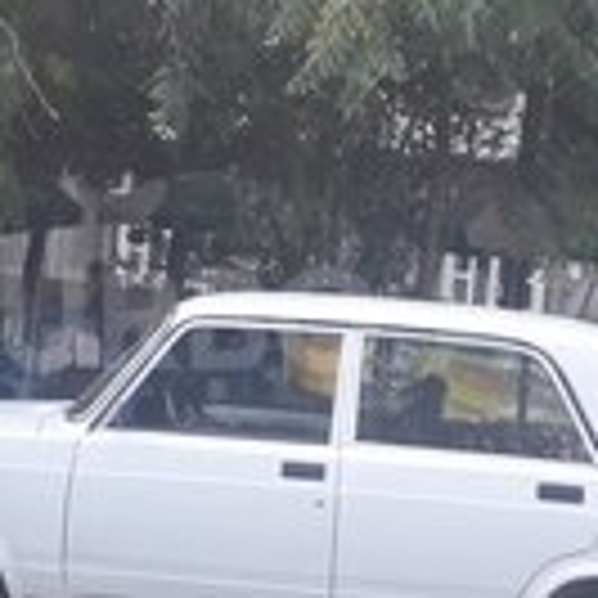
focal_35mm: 89
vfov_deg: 19.5
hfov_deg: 19.5
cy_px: 319
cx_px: 261
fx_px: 1739
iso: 40
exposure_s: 1/100
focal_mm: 3.6
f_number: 1.9
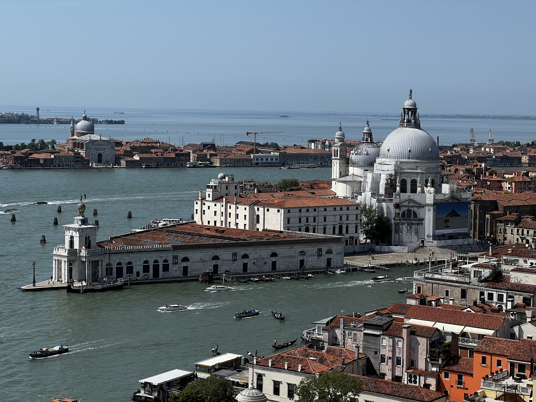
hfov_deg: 25.3
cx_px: 268
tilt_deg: -4.0
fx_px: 1192
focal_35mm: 77
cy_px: 201
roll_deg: -0.7
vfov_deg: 19.1
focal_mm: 9
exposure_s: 1/1130
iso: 32
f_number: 2.8
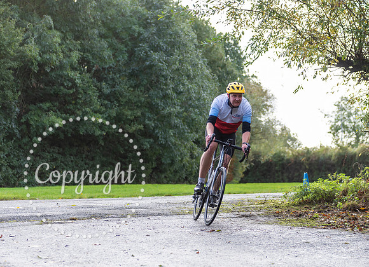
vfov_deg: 17.1
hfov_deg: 23.4
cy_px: 122
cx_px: 236
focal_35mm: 84
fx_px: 888
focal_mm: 62
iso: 200
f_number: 2.8
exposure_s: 1/640
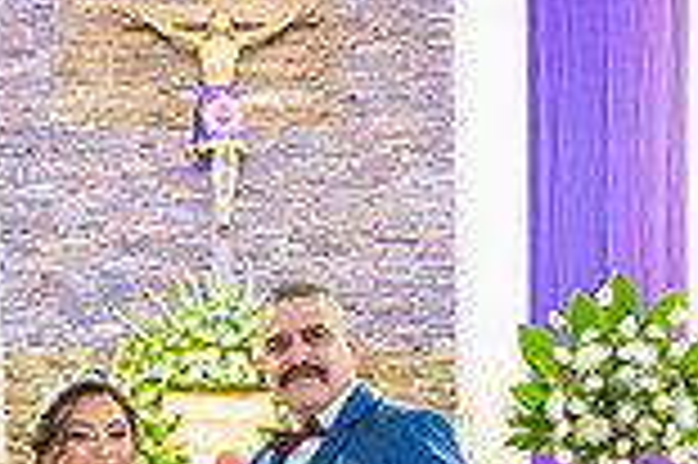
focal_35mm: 90
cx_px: 234
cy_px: 723
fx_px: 1743
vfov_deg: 14.1
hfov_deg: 22.6
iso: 2000
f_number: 2.8
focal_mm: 24
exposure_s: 1/160
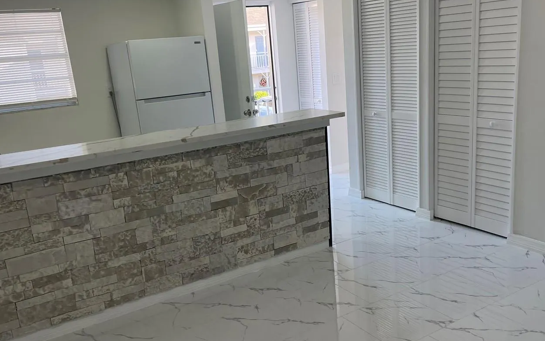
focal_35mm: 34
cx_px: 286
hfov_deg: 56.7
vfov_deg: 37.2
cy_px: 195
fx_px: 505
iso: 64
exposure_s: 1/120
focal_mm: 5.1
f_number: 1.6
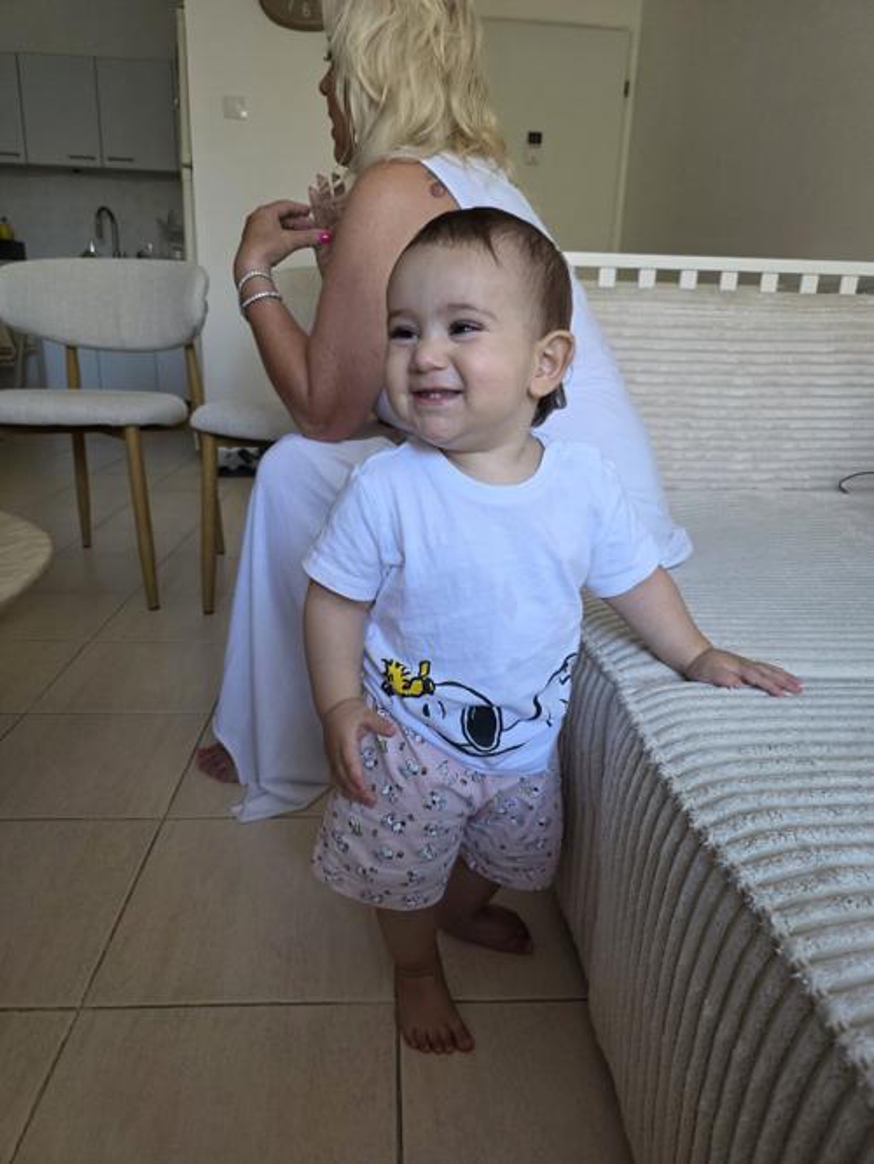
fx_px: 774
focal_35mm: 23
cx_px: 437
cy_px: 582
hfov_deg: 58.9
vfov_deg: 73.9
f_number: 1.7
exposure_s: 1/100
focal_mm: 6.3
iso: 200
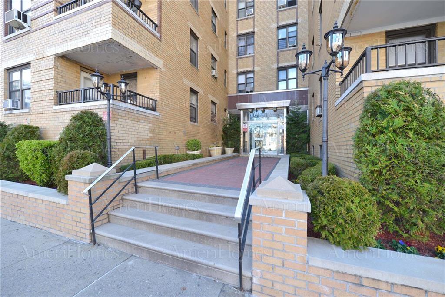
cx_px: 222
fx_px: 173
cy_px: 148
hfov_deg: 104.2
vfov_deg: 81.2
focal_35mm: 14
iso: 200
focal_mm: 14
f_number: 5
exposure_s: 1/100
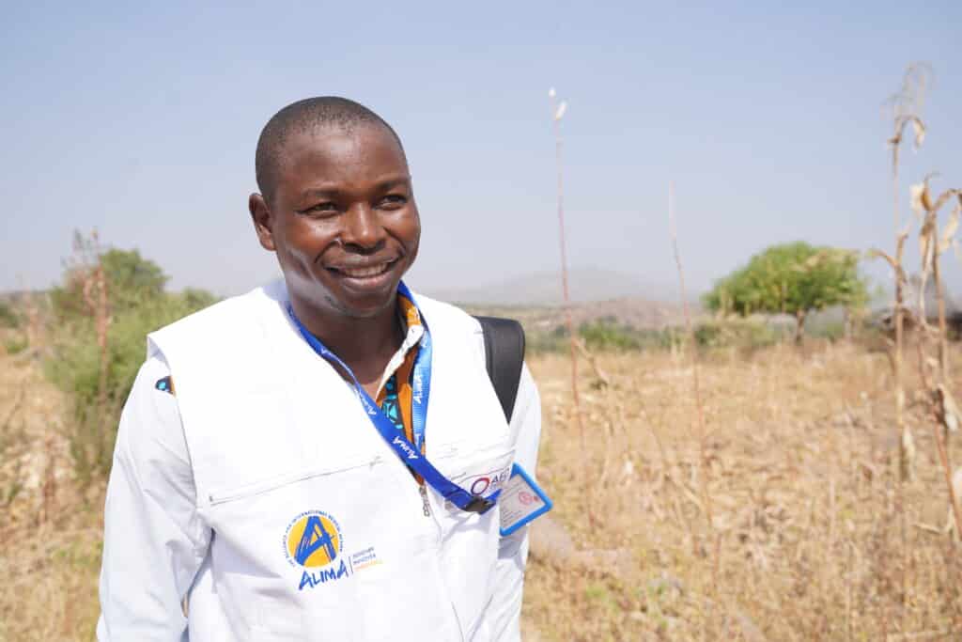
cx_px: 481
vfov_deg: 43.6
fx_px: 802
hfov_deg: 61.9
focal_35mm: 30
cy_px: 321
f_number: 4.5
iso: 100
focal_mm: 30
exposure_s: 1/500
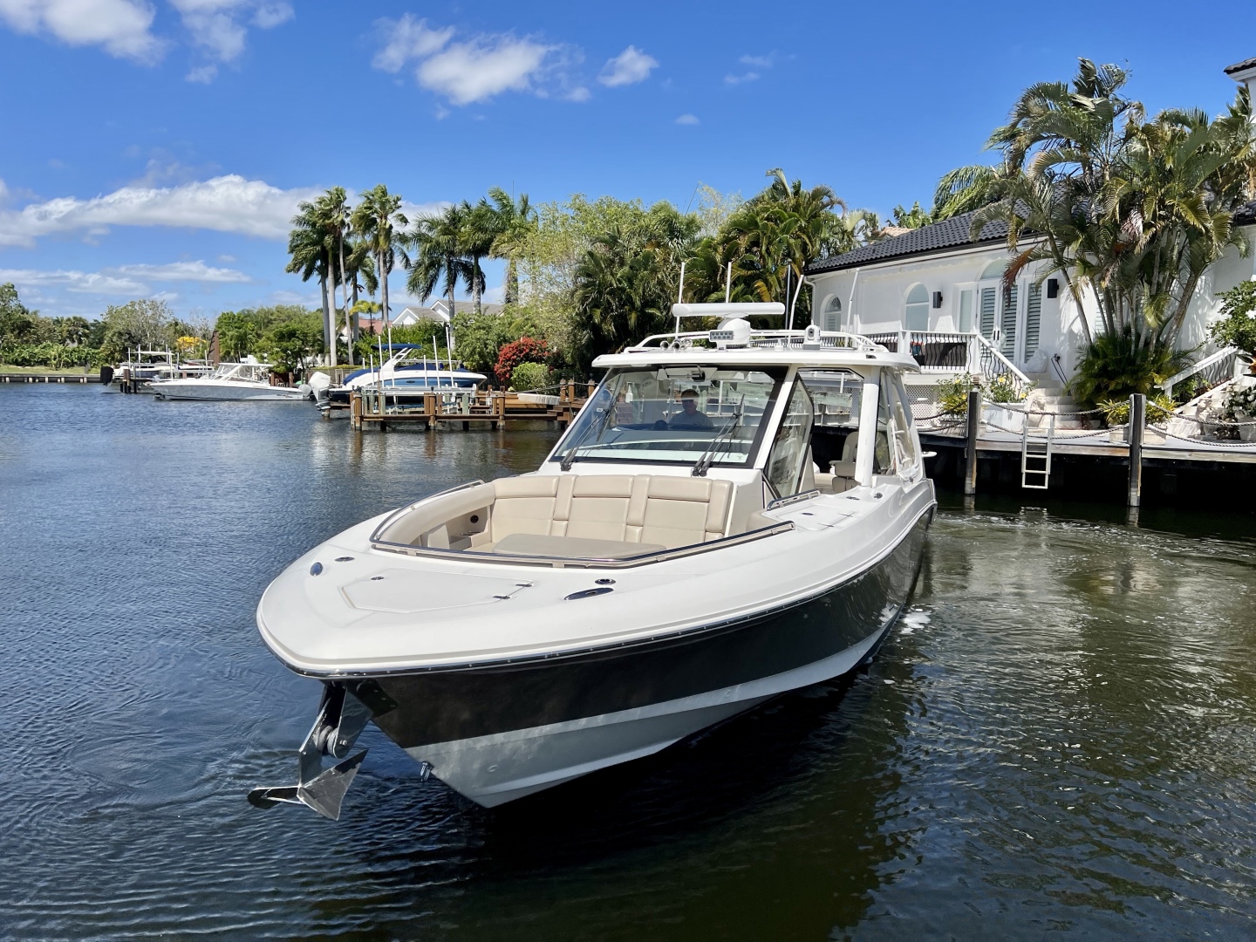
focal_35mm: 26
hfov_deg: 67.3
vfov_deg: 53.1
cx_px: 628
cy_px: 471
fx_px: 943
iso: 50
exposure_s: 1/6993
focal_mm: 5.7
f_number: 1.5
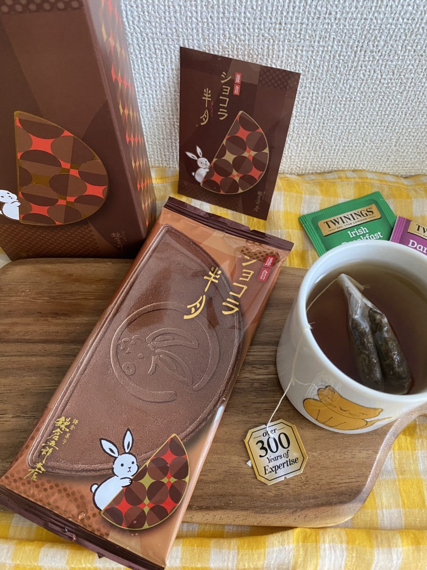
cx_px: 214
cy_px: 285
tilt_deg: -61.2
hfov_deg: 53.1
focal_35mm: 26
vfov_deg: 67.3
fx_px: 428
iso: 320
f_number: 1.8
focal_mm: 4.25
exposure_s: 1/60
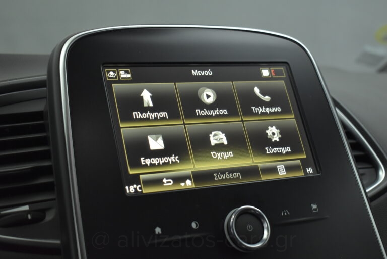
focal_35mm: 57
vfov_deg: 23.8
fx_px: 613
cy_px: 130
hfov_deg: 35.0
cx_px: 194
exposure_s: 1/125
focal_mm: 38
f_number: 4.8
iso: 1600
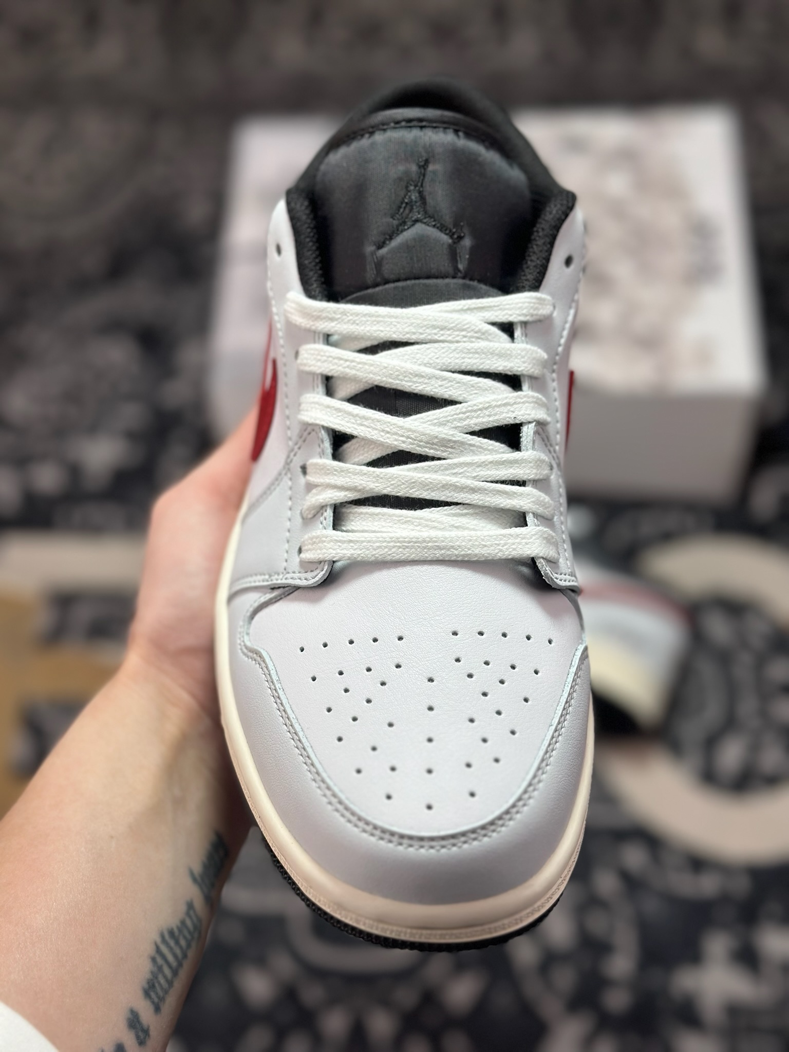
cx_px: 394
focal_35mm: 48
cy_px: 526
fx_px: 1459
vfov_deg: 39.7
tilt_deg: -56.6
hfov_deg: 30.3
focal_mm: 6.86
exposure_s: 1/1695
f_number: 1.78
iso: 80
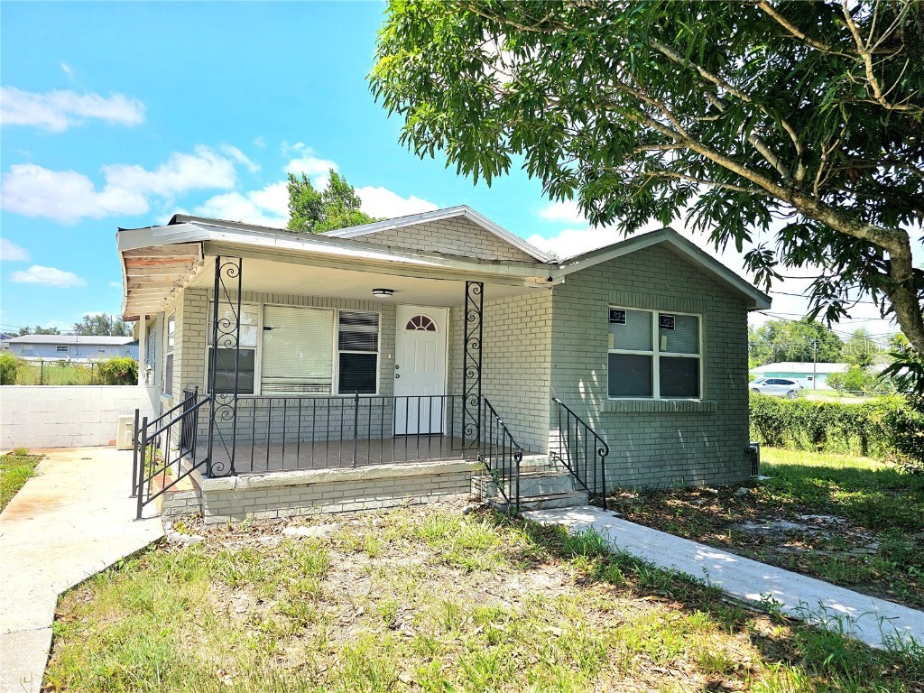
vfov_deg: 58.9
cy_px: 346
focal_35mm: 23
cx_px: 462
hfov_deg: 73.9
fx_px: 614
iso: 10
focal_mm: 6.3
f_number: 1.7
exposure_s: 1/556
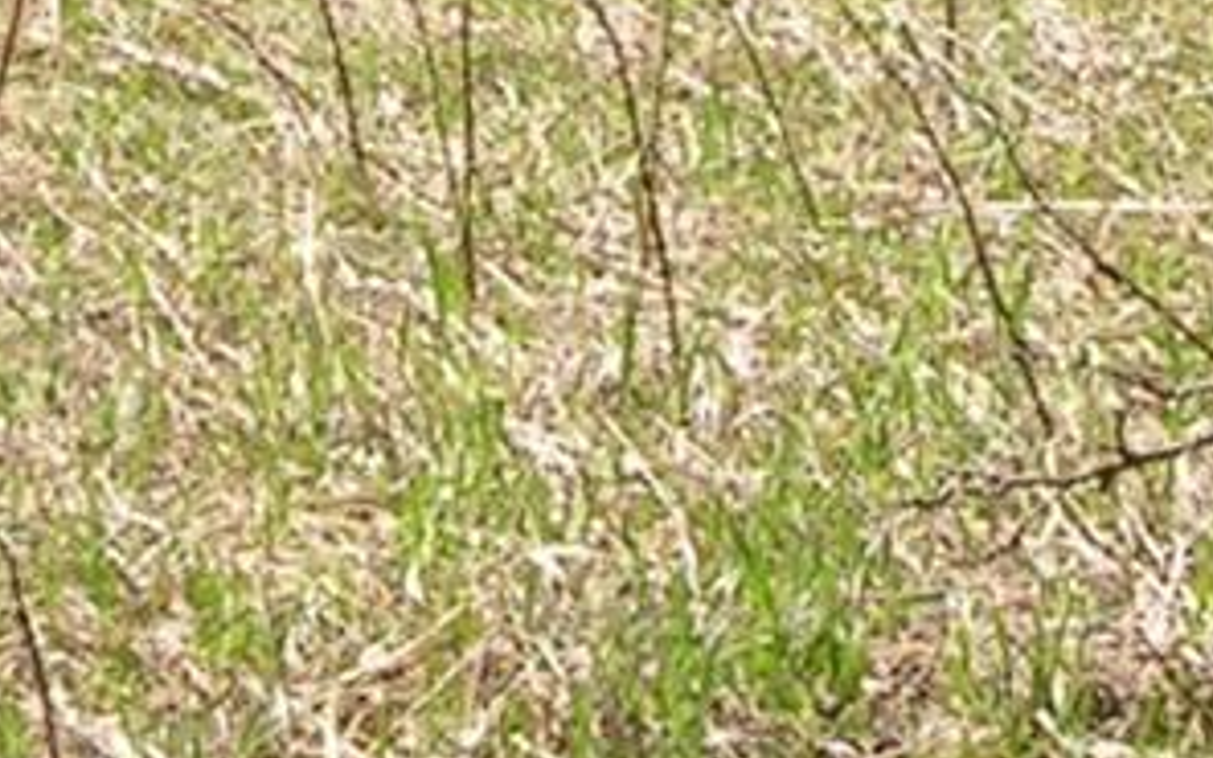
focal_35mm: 204
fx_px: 6744
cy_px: -697
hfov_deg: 10.3
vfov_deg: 6.3
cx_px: 500
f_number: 5.6
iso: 50
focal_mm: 6.3
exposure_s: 1/200
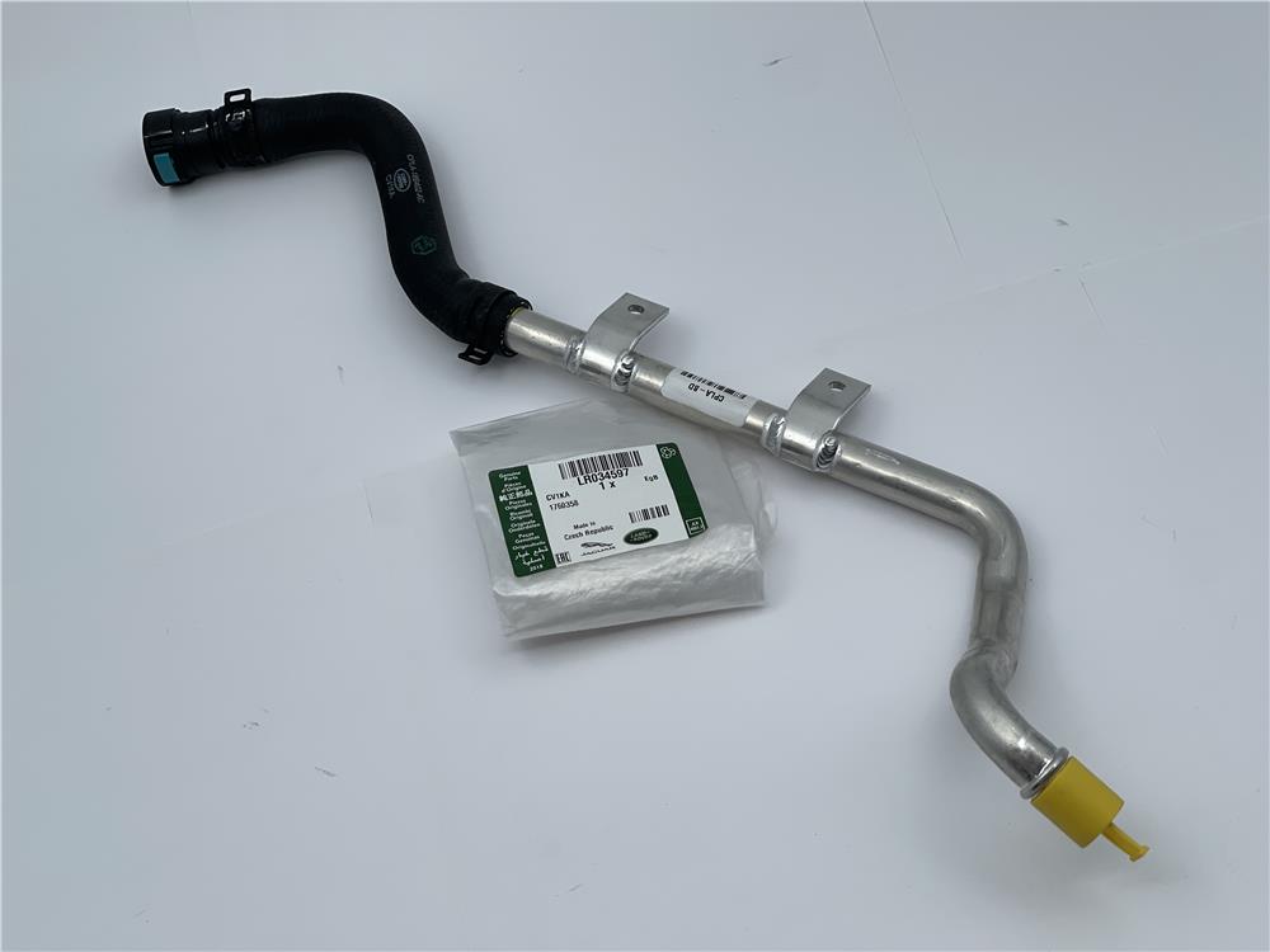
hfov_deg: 30.3
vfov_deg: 22.9
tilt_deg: -52.6
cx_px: 635
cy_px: 476
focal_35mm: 64
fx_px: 2348
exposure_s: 1/246
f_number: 2.2
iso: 20
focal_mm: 7.5
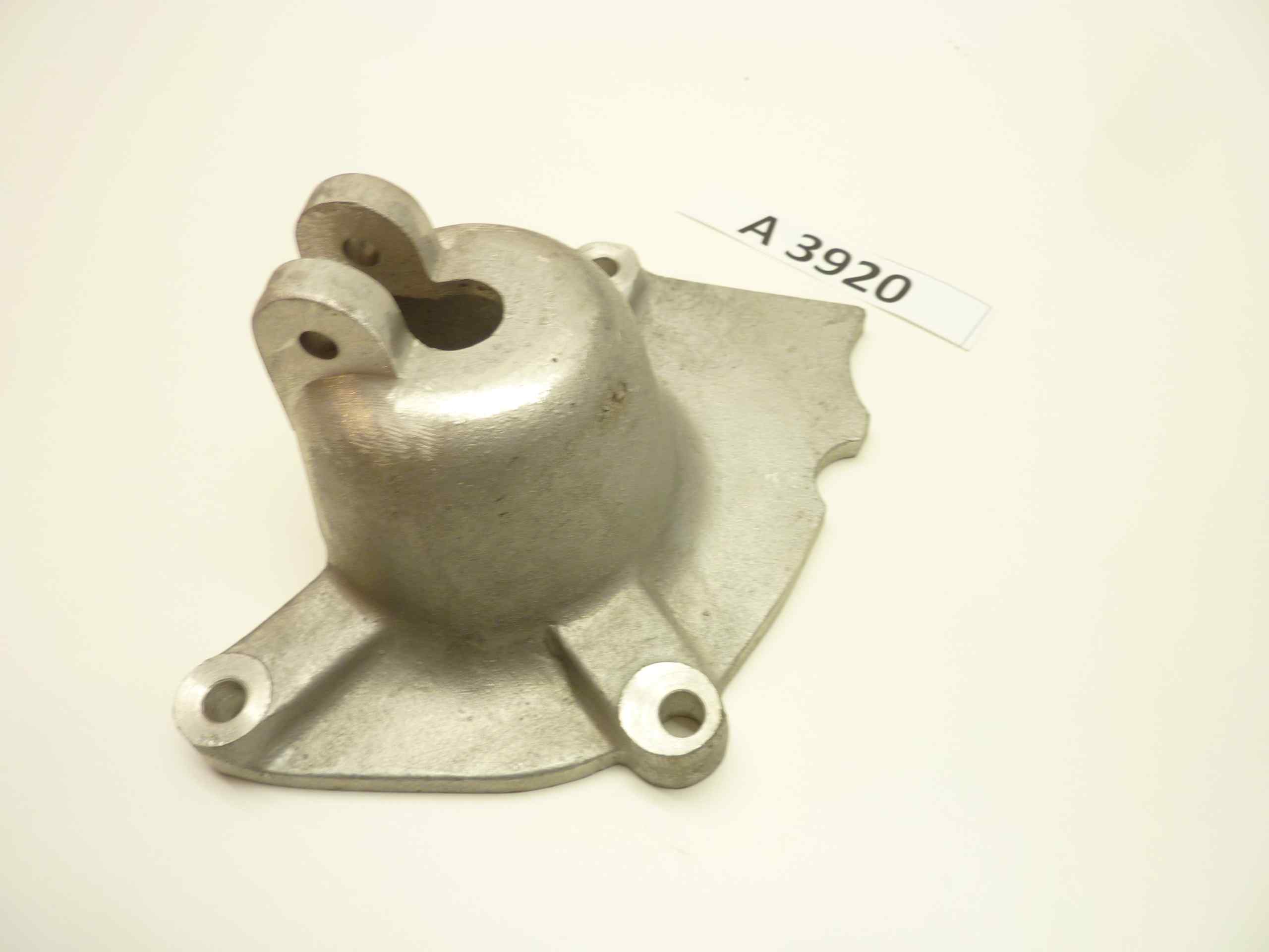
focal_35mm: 25
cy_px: 476
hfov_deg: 69.4
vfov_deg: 54.9
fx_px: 916
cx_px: 634
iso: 80
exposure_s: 1/15
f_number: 3.3
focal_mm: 4.1
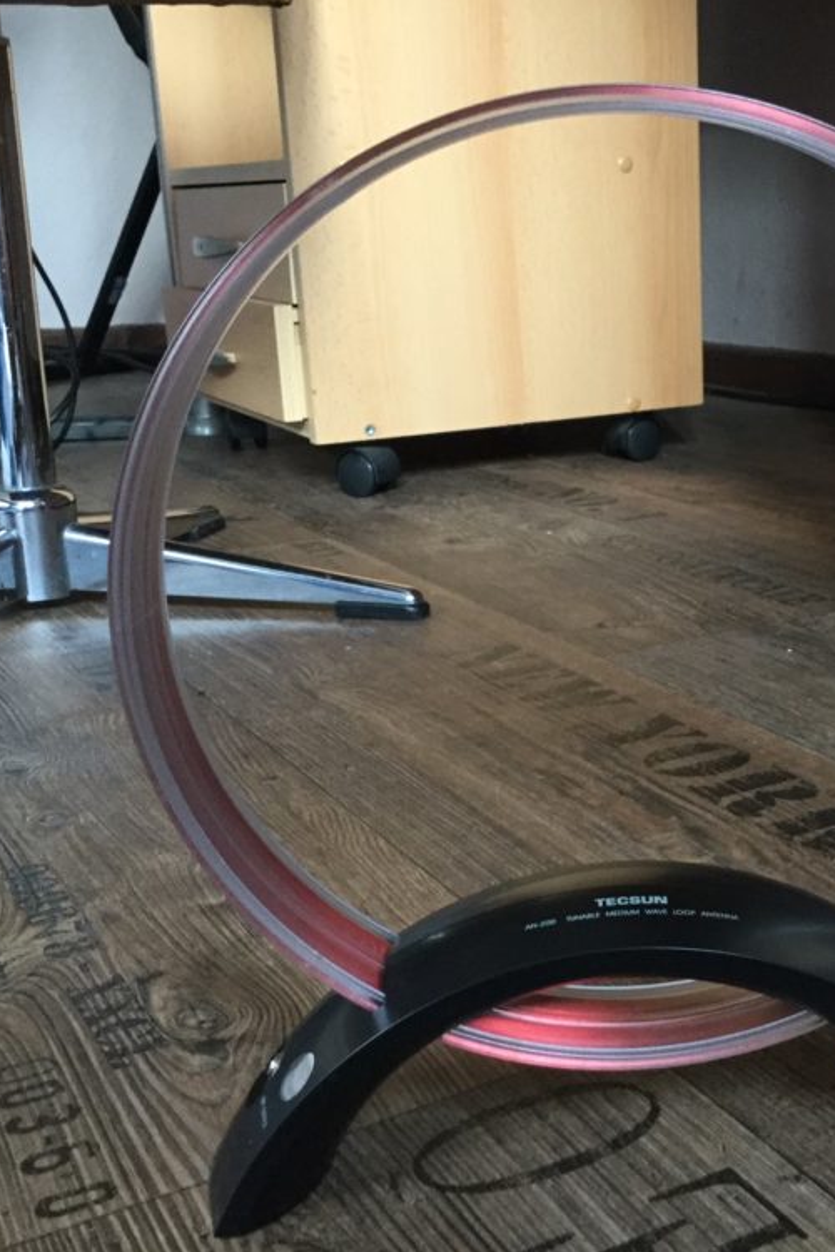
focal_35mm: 44
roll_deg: -1.9
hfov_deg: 29.9
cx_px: 641
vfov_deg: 44.5
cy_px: 614
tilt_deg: -14.7
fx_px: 1531
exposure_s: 1/33
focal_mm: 3.3
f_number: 2.4
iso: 200
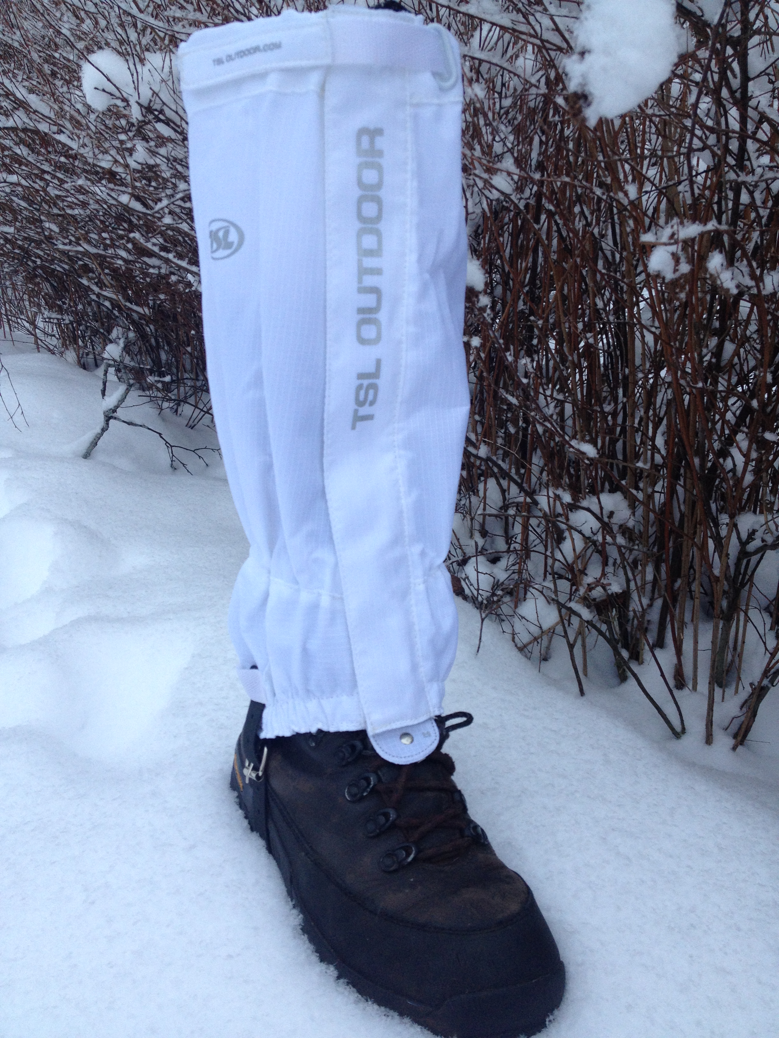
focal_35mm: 35
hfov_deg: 40.7
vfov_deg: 52.6
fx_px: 1050
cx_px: 390
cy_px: 519
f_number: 2.4
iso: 80
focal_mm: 4.28
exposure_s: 1/120
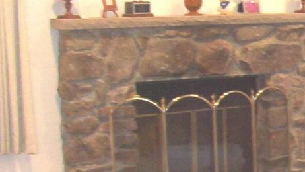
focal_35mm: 109
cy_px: 156
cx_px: 401
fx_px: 882
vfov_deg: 11.1
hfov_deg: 18.2
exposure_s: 1/30
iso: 140
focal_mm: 5.54
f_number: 2.76
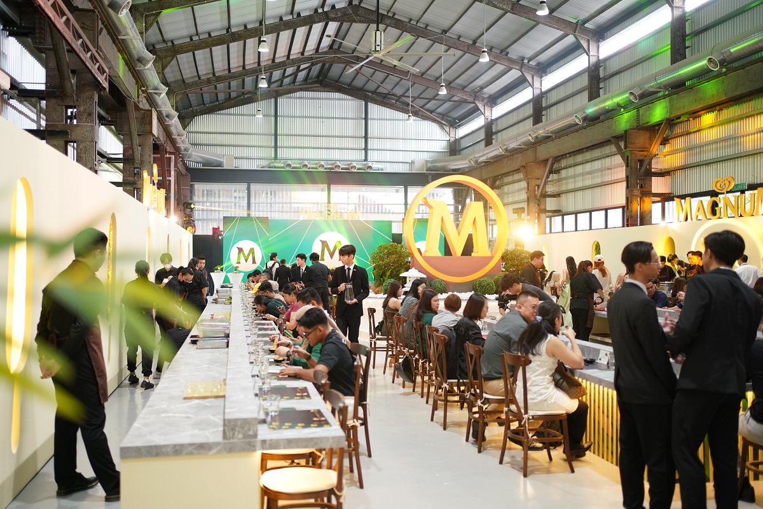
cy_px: 254
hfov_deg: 54.4
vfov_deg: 37.9
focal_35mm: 35
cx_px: 382
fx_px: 742
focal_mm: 35
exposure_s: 1/200
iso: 1250
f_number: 2
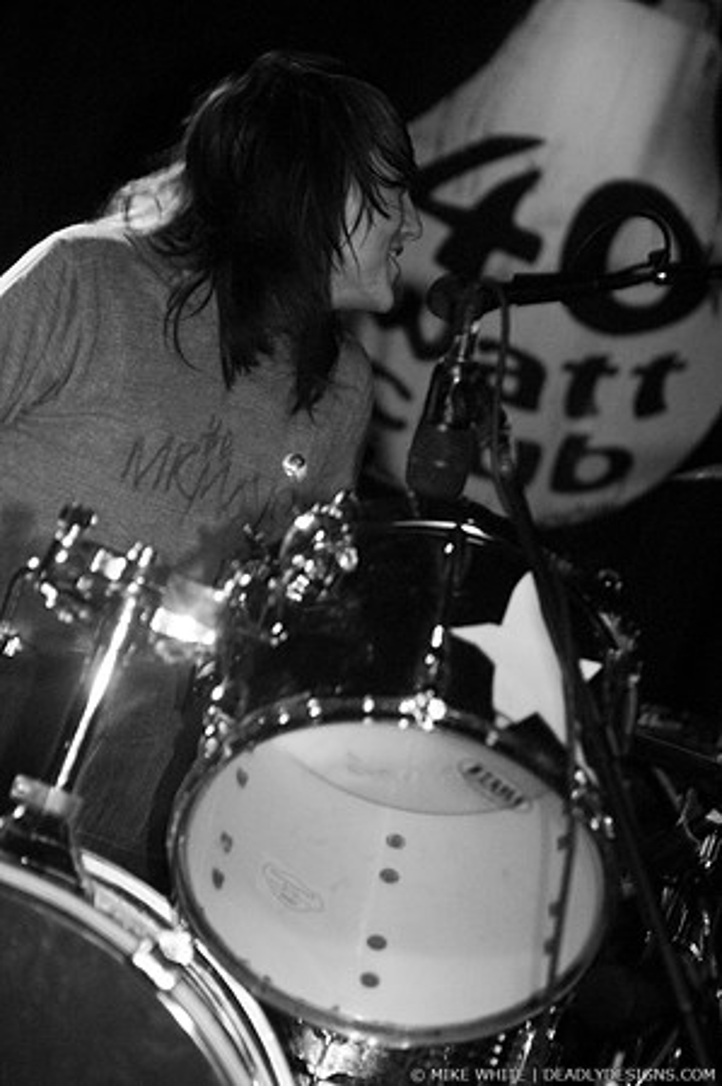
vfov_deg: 19.5
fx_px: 3166
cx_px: 361
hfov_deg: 13.0
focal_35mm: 105
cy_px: 543
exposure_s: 1/40
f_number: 2.8
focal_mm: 70
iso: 800
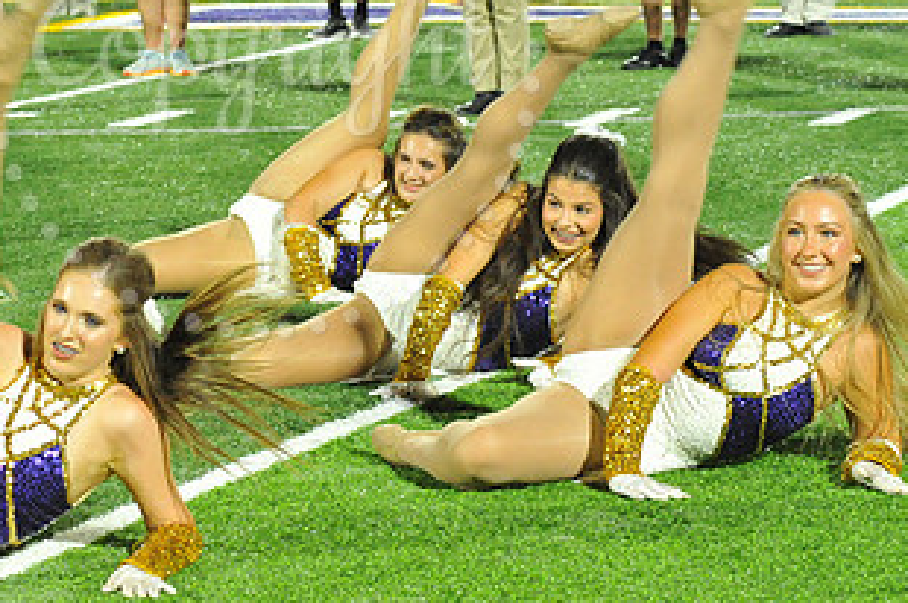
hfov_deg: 11.0
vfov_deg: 7.3
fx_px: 4712
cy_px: 56
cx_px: 261
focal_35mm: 187
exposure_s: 1/250
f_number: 5.6
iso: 5000
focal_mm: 100
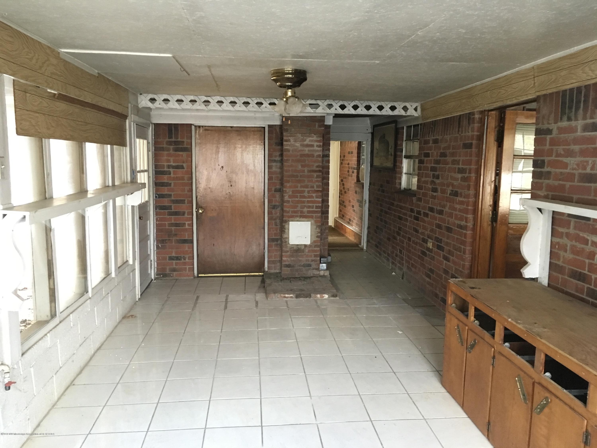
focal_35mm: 29
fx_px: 500
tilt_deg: -6.8
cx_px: 298
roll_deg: -0.5
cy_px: 224
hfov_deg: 61.7
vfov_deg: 48.2
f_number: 2.2
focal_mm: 4.15
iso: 200
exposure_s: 1/15
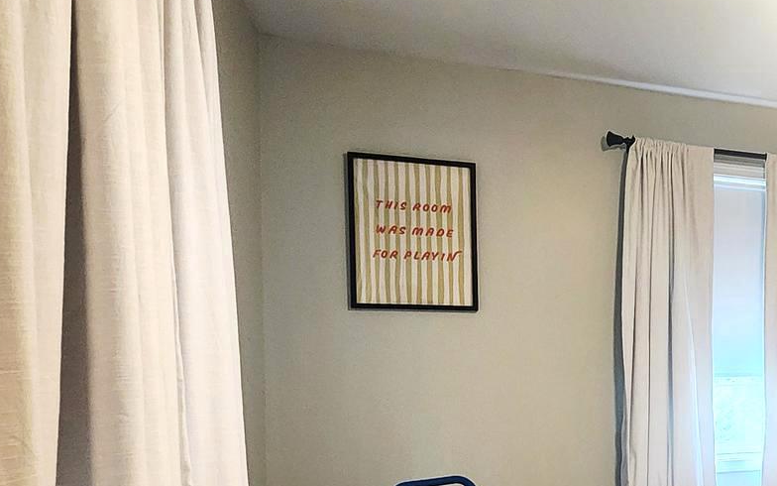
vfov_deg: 34.4
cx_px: 825
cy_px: 382
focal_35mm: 36
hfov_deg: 43.7
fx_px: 762
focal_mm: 2.2
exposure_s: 1/40
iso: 320
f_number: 2.2
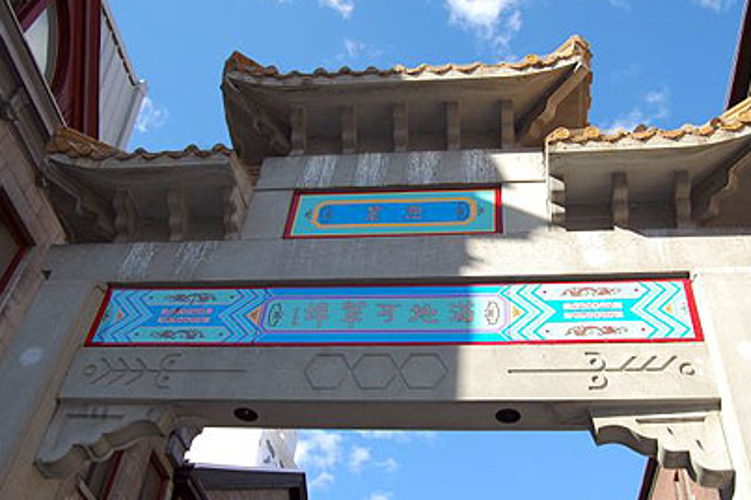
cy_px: 228
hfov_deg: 50.0
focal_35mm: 39
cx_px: 410
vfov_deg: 34.5
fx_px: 804
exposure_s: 1/500
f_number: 5.6
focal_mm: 23
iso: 320
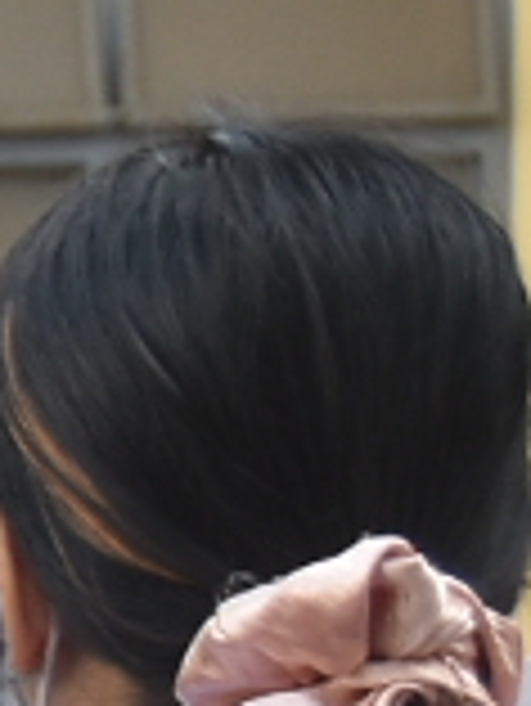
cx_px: -2182
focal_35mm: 596
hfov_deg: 2.4
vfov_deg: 3.3
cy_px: 1169
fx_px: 12173
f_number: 5.6
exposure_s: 1/125
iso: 200
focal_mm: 40
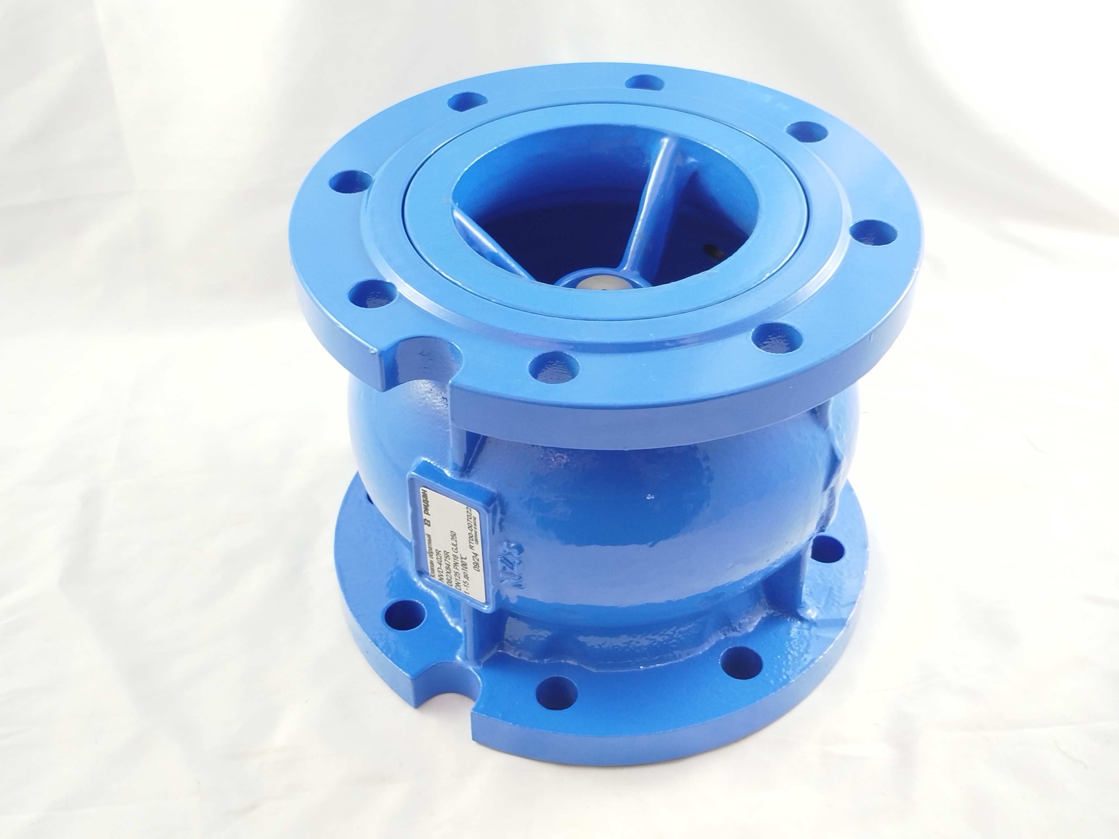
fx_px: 1455
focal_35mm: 45
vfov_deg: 32.2
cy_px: 420
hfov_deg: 42.1
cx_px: 560
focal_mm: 5.31
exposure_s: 1/33
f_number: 1.7
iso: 320
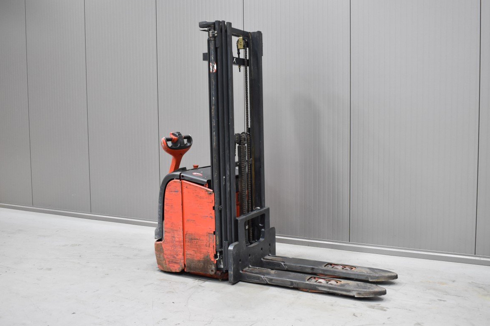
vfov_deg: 35.9
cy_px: 161
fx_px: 503
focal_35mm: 37
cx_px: 250
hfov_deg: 51.9
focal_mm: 24
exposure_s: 1/30
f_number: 5
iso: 1250
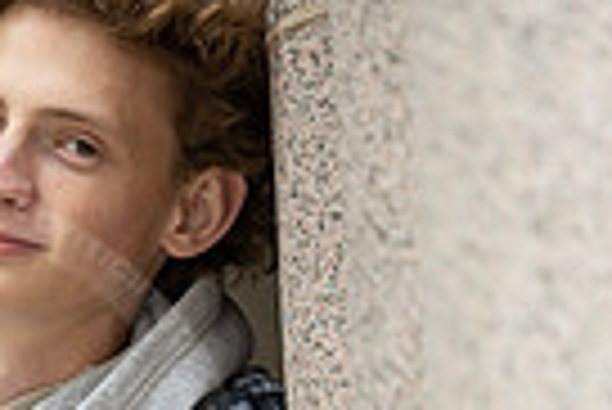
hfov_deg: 7.3
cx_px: -50
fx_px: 4782
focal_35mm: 281
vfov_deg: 4.9
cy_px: 703
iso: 160
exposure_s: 1/200
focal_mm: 85
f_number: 1.8
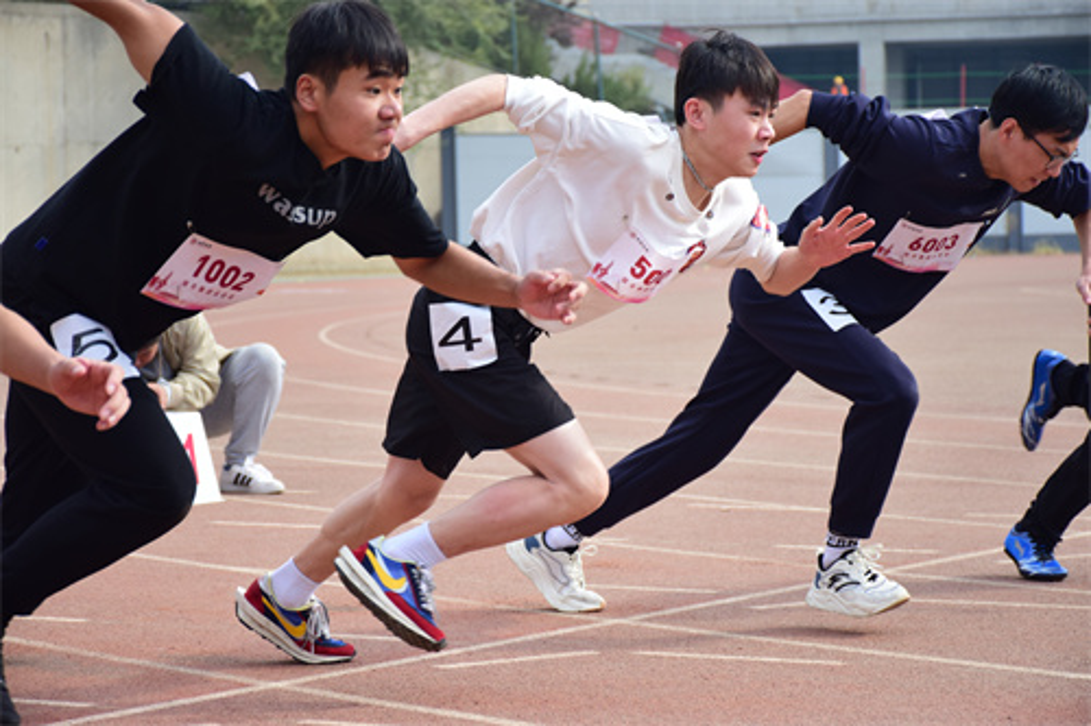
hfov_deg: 17.1
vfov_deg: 11.4
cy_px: 363
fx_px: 3635
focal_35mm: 120
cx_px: 546
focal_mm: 80
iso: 400
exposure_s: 1/800
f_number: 5.3
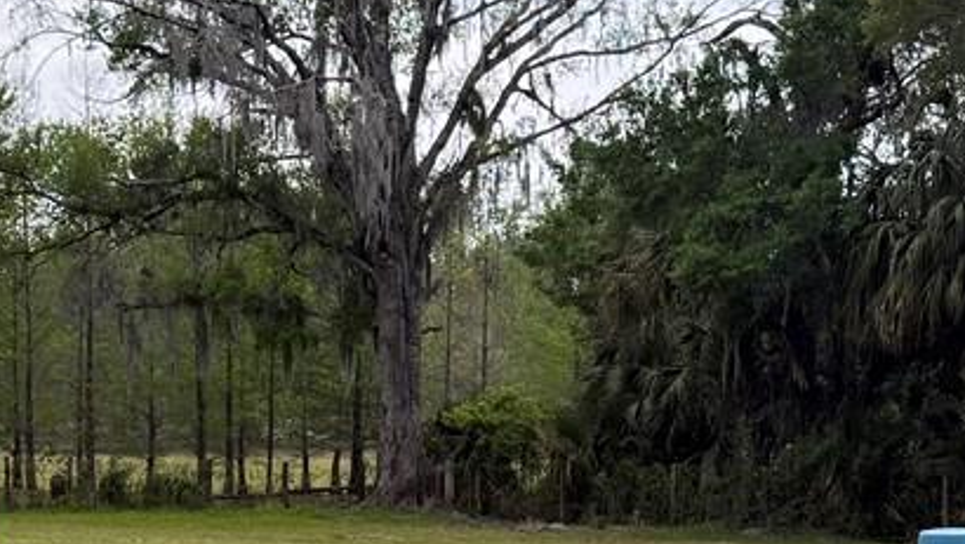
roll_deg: -1.3
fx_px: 2611
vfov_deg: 11.5
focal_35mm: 102
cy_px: 739
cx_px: 278
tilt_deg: -7.3
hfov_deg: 20.8
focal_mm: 6.76
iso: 100
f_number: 1.78
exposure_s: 1/967
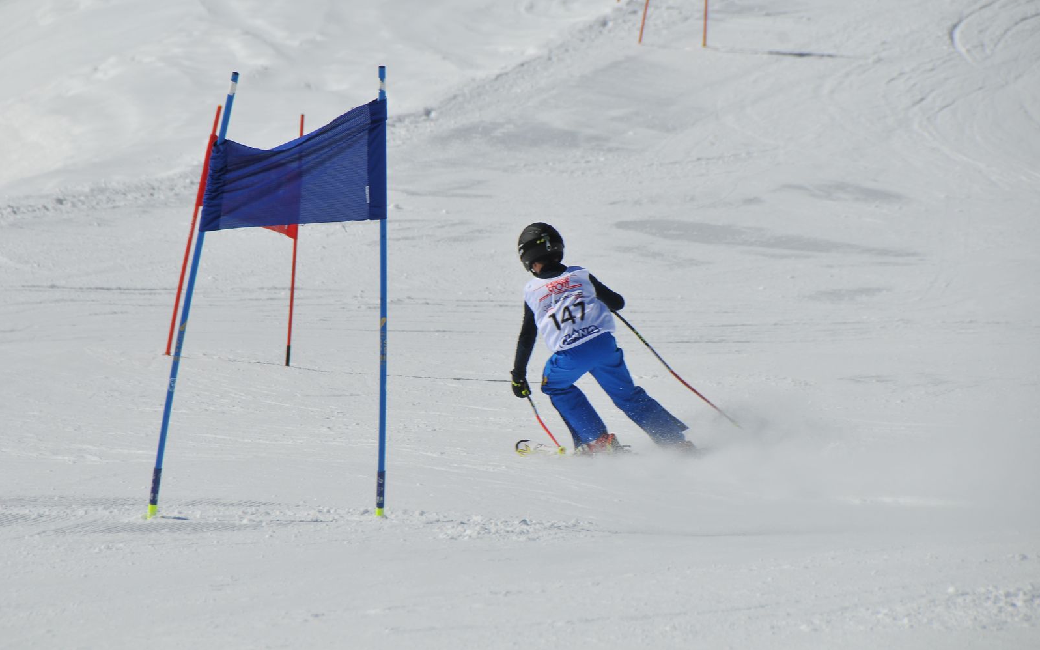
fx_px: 8673
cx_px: 520
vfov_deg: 4.3
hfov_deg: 6.9
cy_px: 304
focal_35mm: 306
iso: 200
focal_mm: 200
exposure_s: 1/1250
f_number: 9
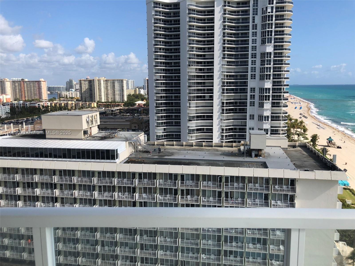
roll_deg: +0.6
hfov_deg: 63.4
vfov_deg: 49.7
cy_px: 133
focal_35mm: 28
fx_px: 287
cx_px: 178
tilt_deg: -10.3
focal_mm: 3.99
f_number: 1.8
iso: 20
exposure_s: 1/2288
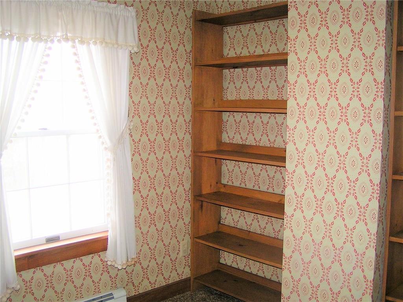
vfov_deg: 37.7
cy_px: 151
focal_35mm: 38
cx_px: 202
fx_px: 442
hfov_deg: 49.0
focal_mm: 5.8
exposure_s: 1/40
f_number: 2.8
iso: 160
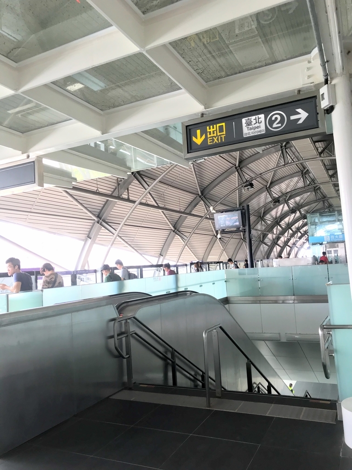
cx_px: 176
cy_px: 235
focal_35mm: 28
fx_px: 380
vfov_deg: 63.4
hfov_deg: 49.7
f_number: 1.8
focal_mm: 3.99
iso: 25
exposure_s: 1/60
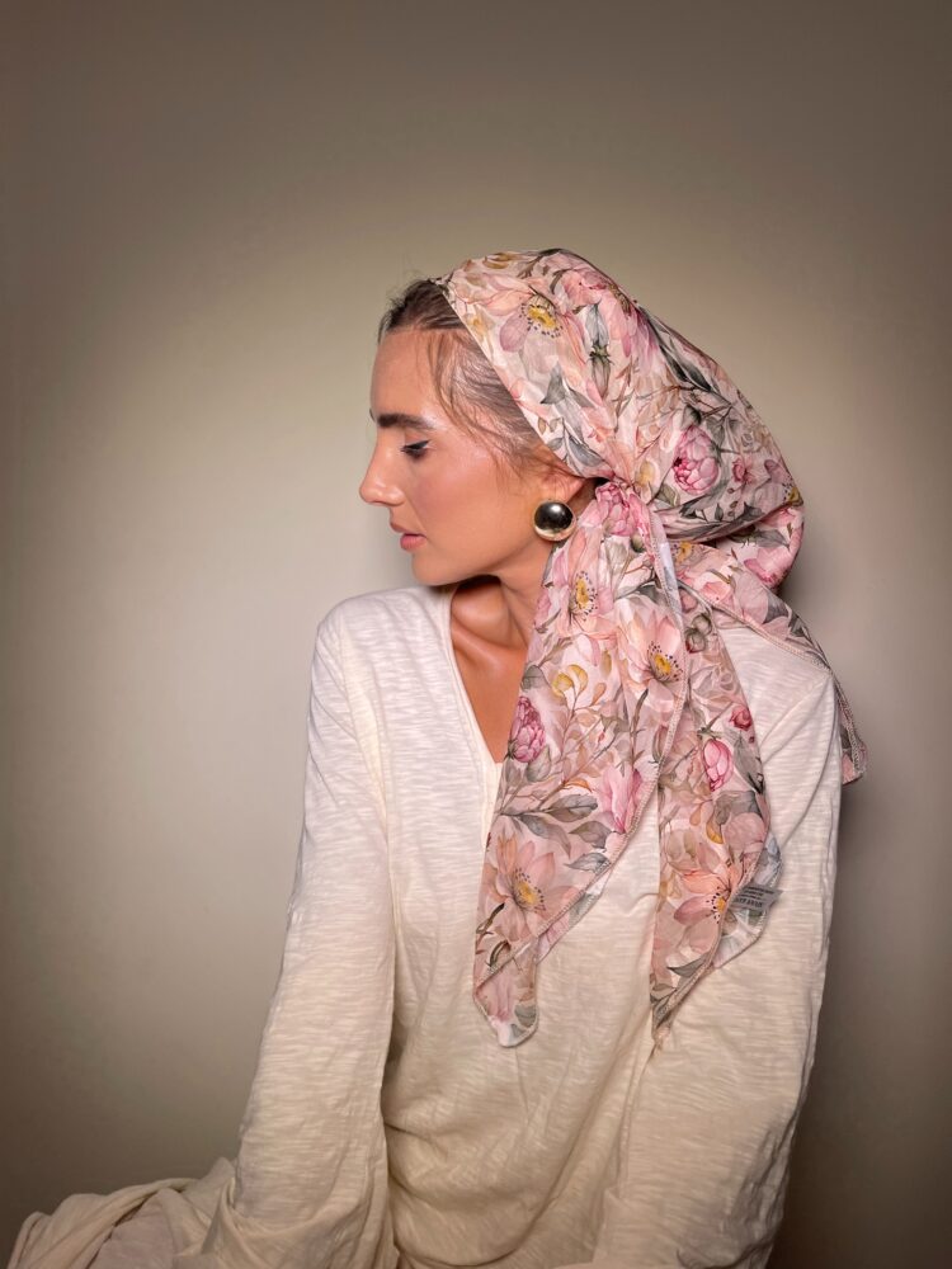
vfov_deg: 69.4
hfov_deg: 54.9
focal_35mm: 25
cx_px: 476
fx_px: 917
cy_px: 634
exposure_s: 1/132
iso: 32
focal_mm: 5.1
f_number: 1.6
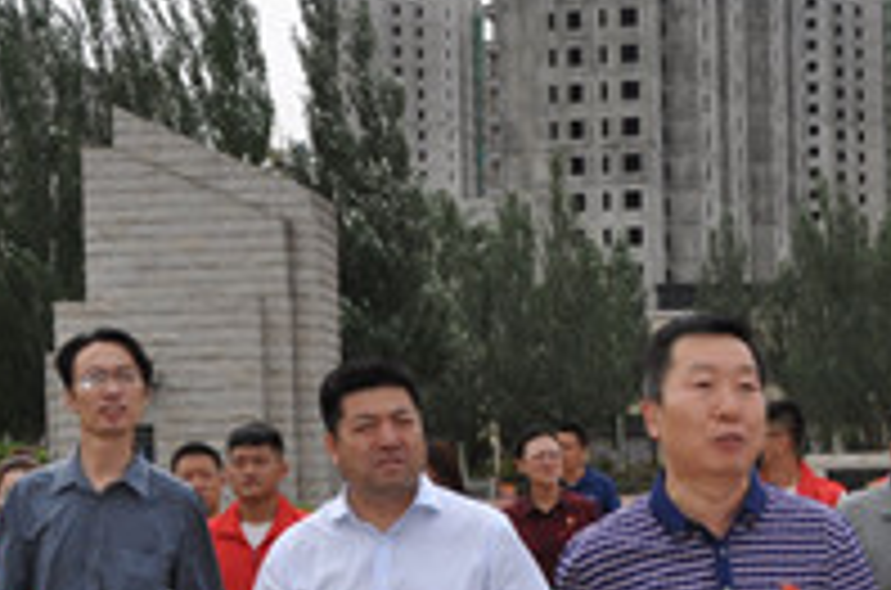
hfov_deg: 21.0
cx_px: 783
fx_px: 2358
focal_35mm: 96
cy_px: 545
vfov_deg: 14.1
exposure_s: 1/200
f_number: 13
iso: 200
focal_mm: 21
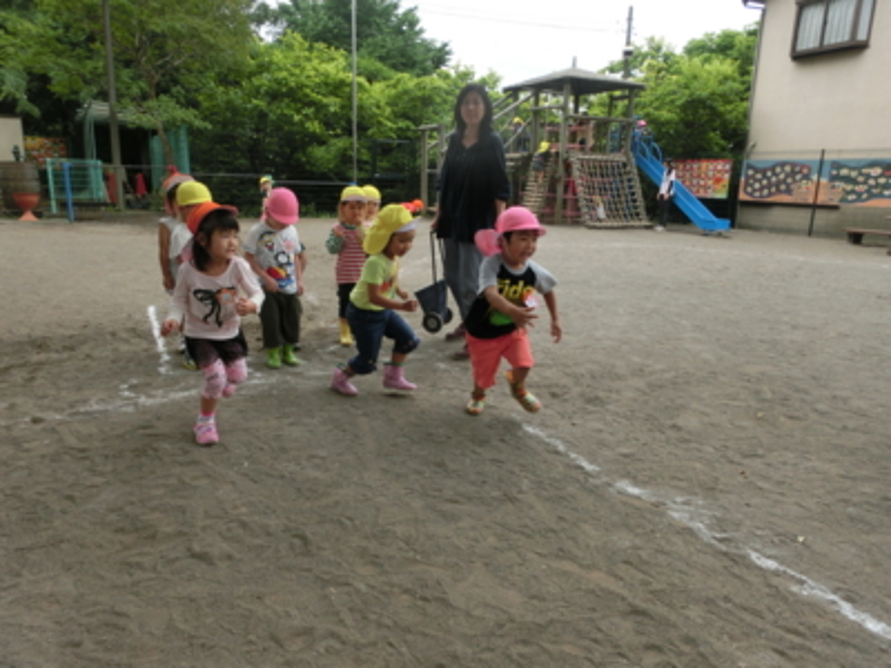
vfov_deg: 56.8
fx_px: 618
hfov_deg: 71.6
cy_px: 334
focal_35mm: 24
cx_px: 446
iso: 80
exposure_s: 1/400
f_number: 3
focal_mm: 4.24
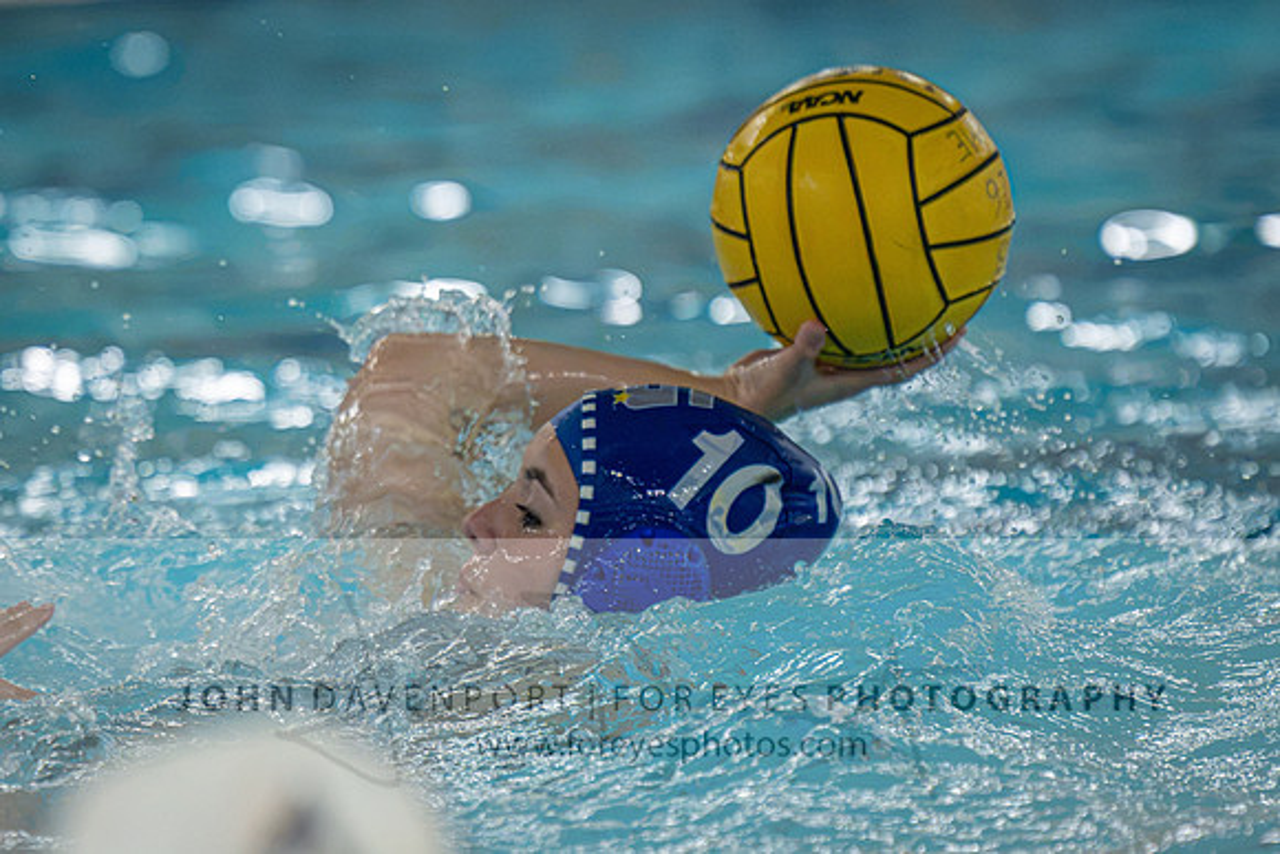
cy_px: 476
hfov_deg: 3.7
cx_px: 287
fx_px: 19773
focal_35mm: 556
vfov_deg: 2.5
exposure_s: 1/1000
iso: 9000
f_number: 4
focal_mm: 280
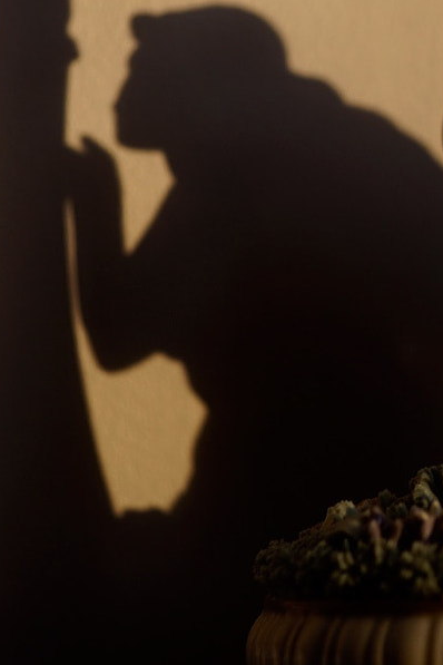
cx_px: 548
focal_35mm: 134
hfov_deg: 10.1
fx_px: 2473
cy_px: 158
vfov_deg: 15.2
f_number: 2
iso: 100
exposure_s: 1/200
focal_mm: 50
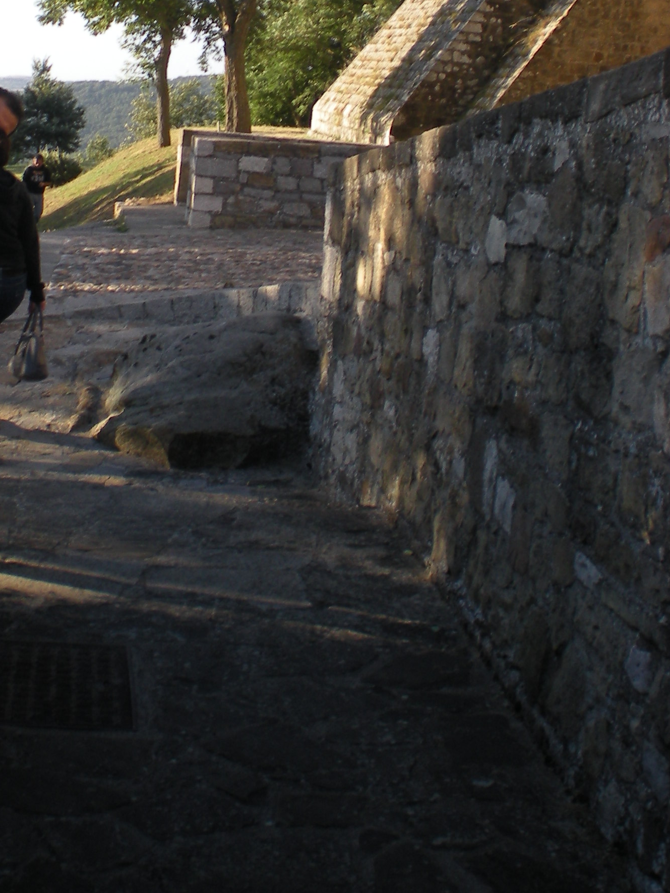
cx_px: 104
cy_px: 95
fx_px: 1806
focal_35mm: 70
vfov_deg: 26.9
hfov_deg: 20.7
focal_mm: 6.3
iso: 64
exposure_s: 1/160
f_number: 4.6
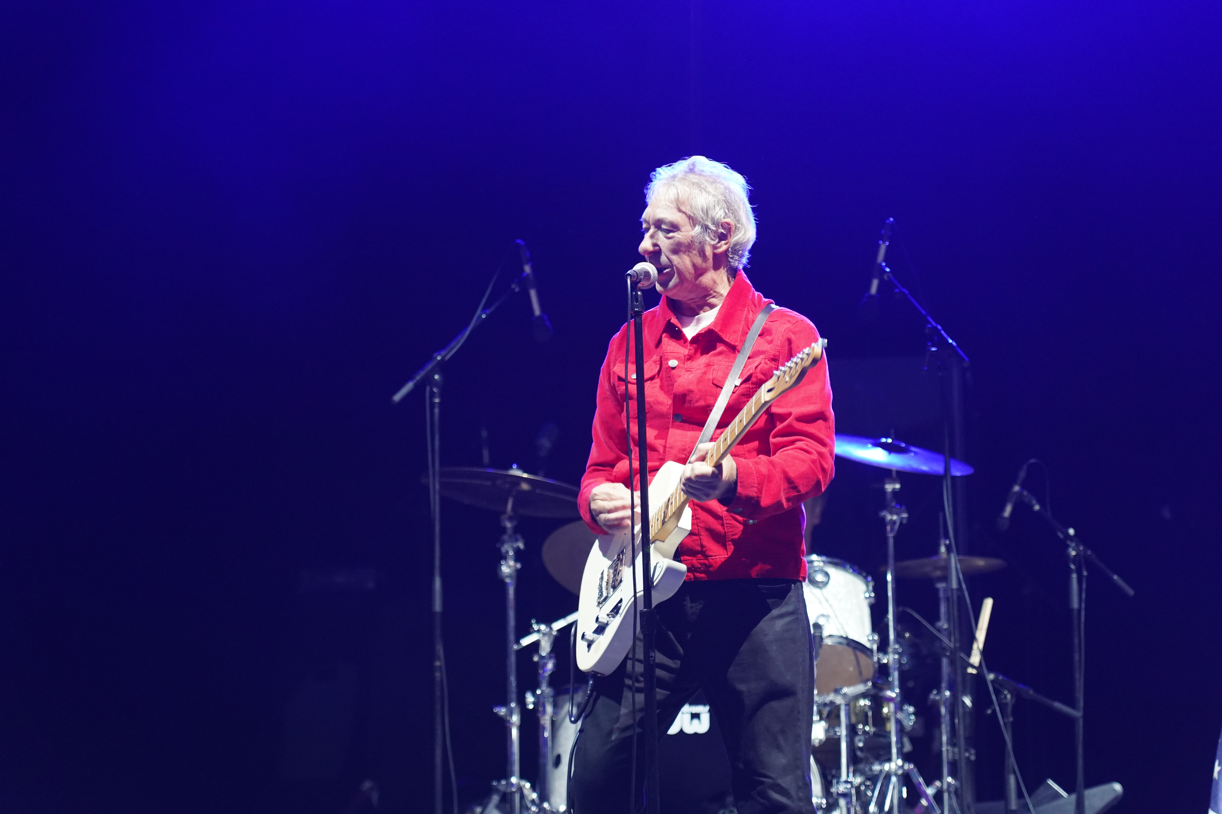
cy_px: 405
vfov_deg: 12.9
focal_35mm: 106
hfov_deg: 19.3
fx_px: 3598
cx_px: 616
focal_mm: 105
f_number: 4
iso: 5000
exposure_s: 1/125
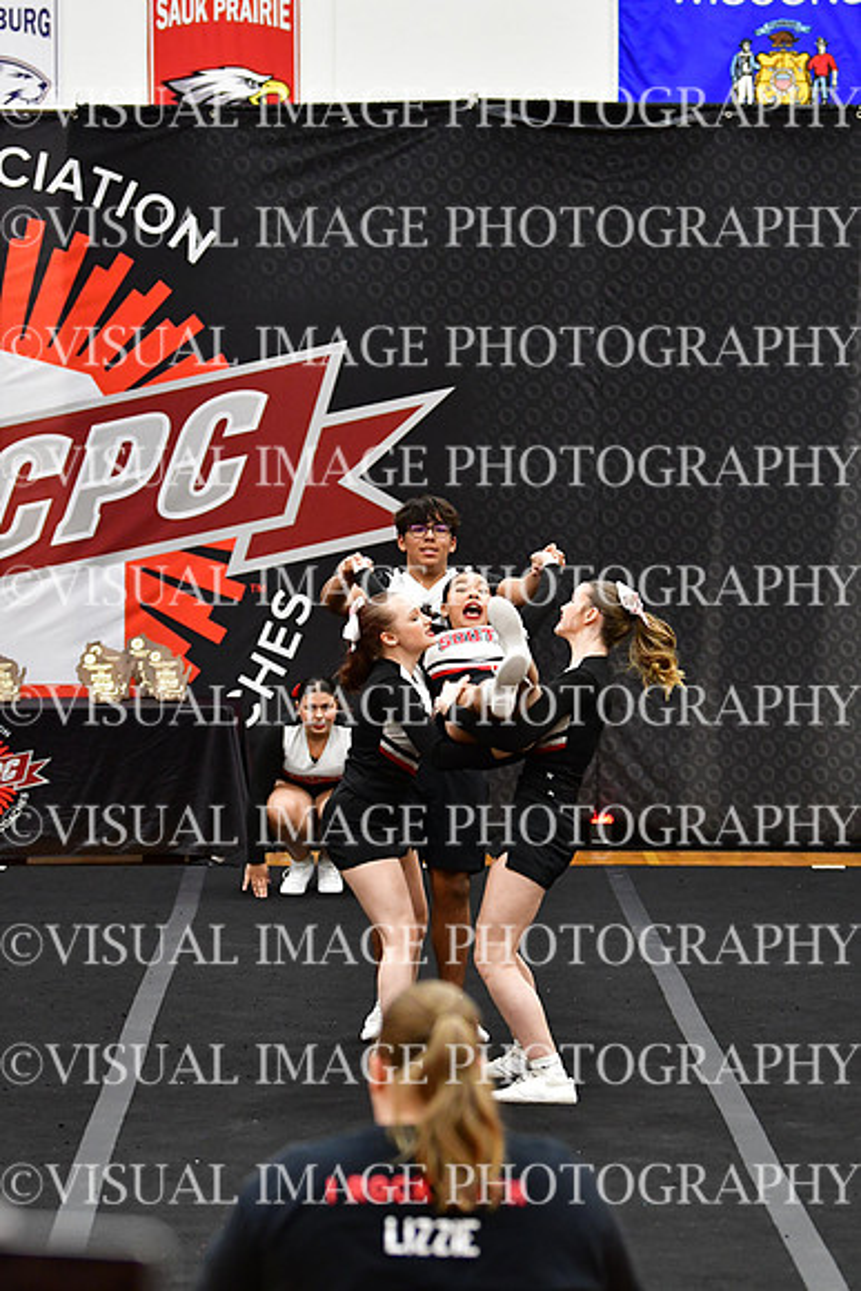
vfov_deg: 13.4
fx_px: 5485
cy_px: 646
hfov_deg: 9.0
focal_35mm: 153
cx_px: 430
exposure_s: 1/500
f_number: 3.2
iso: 4000
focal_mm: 102
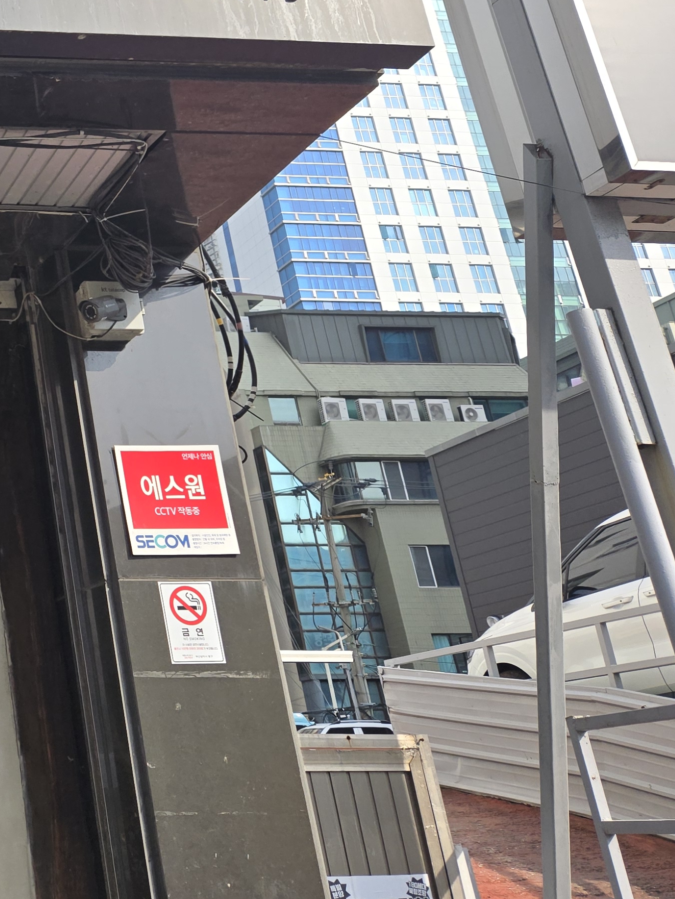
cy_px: 217
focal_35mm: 51
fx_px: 1326
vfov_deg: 36.6
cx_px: -295
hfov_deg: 23.6
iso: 64
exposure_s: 1/2921
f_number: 1.8
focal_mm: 5.4
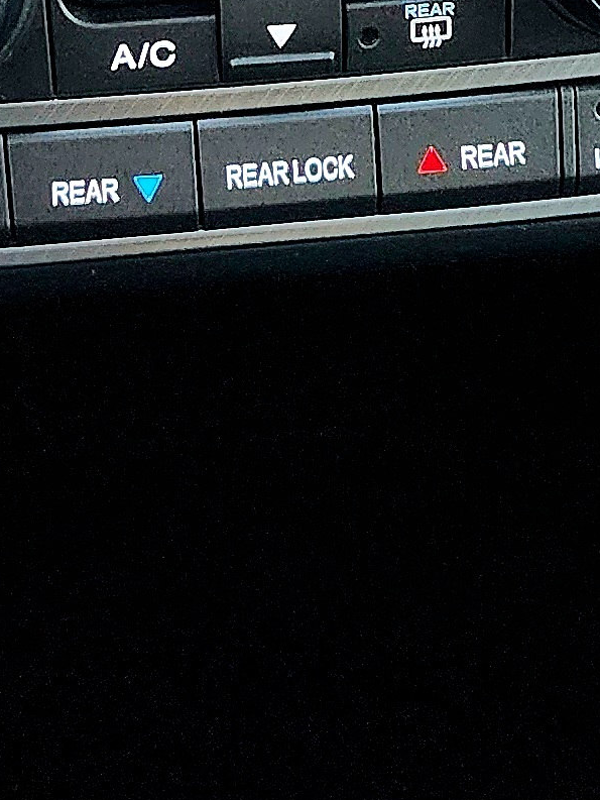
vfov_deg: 15.3
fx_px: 2680
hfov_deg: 12.8
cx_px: 235
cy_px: -509
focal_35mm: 116
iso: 640
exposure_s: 1/26.5
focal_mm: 6.4
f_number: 1.8
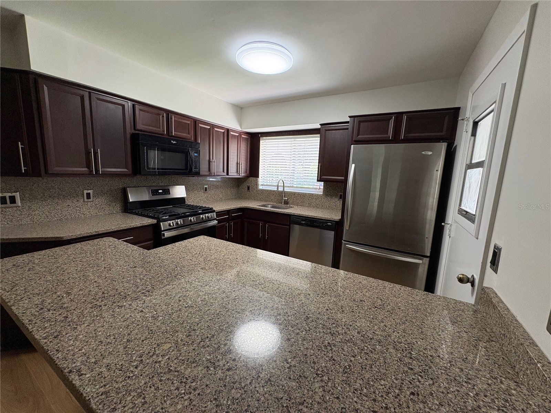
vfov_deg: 85.7
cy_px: 206
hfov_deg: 102.1
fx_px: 223
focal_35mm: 14
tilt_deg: -9.1
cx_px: 276
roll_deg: -2.5
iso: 320
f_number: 2.2
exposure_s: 1/120
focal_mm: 2.22
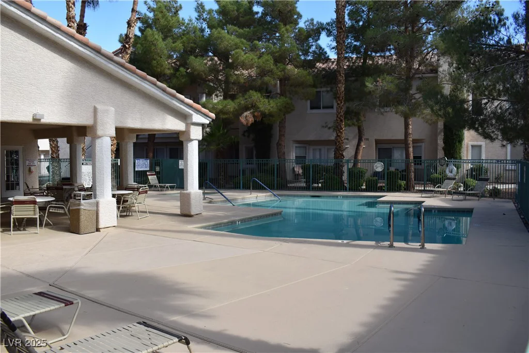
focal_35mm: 30
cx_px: 264
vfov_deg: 43.6
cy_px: 176
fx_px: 441
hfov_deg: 61.9
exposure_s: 1/200
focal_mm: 20
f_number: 7.1
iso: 100
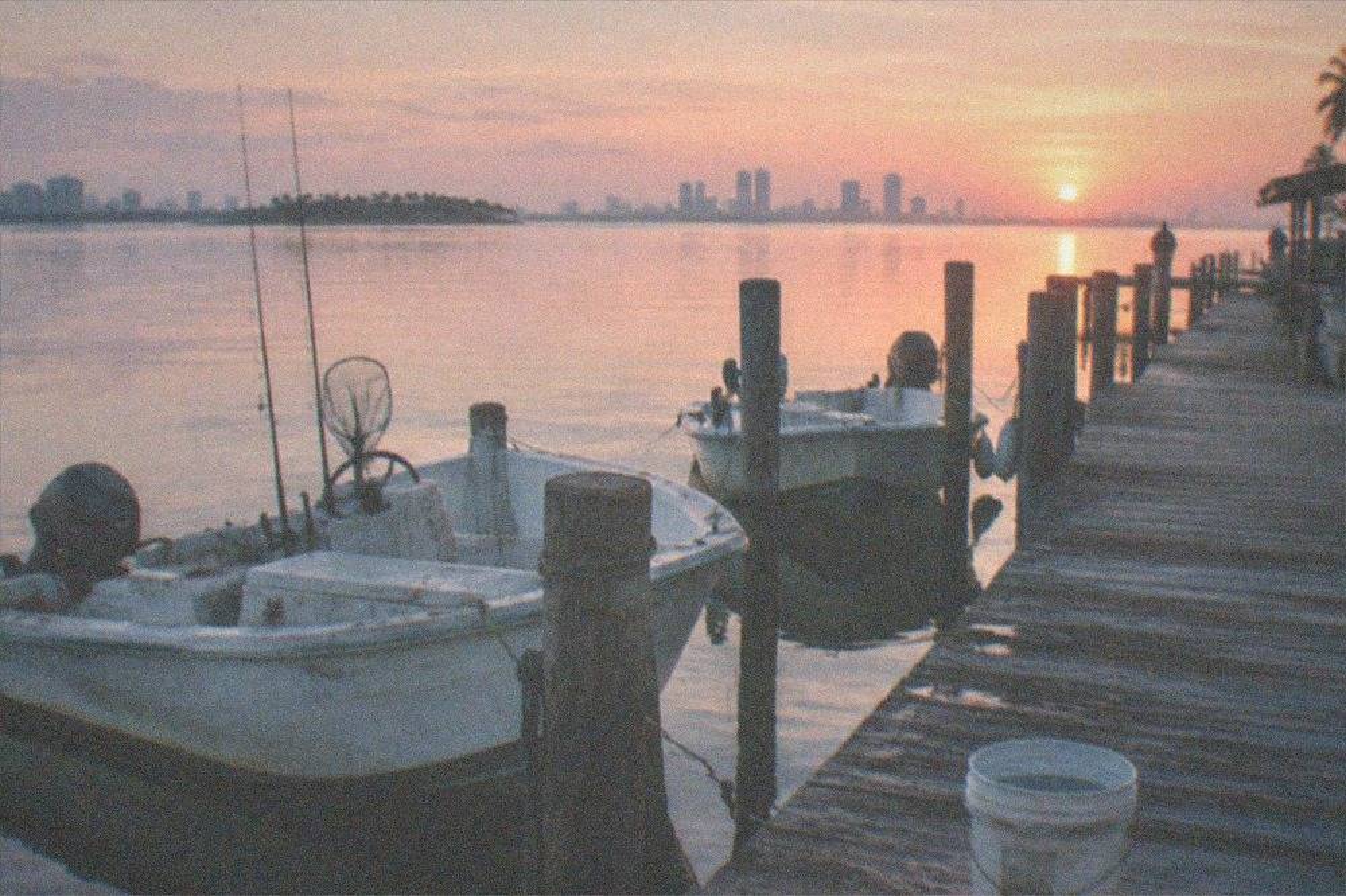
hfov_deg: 54.5
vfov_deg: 37.8
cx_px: 673
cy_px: 448
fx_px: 1308
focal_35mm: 35
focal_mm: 35
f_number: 8
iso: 4000
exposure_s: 1/25
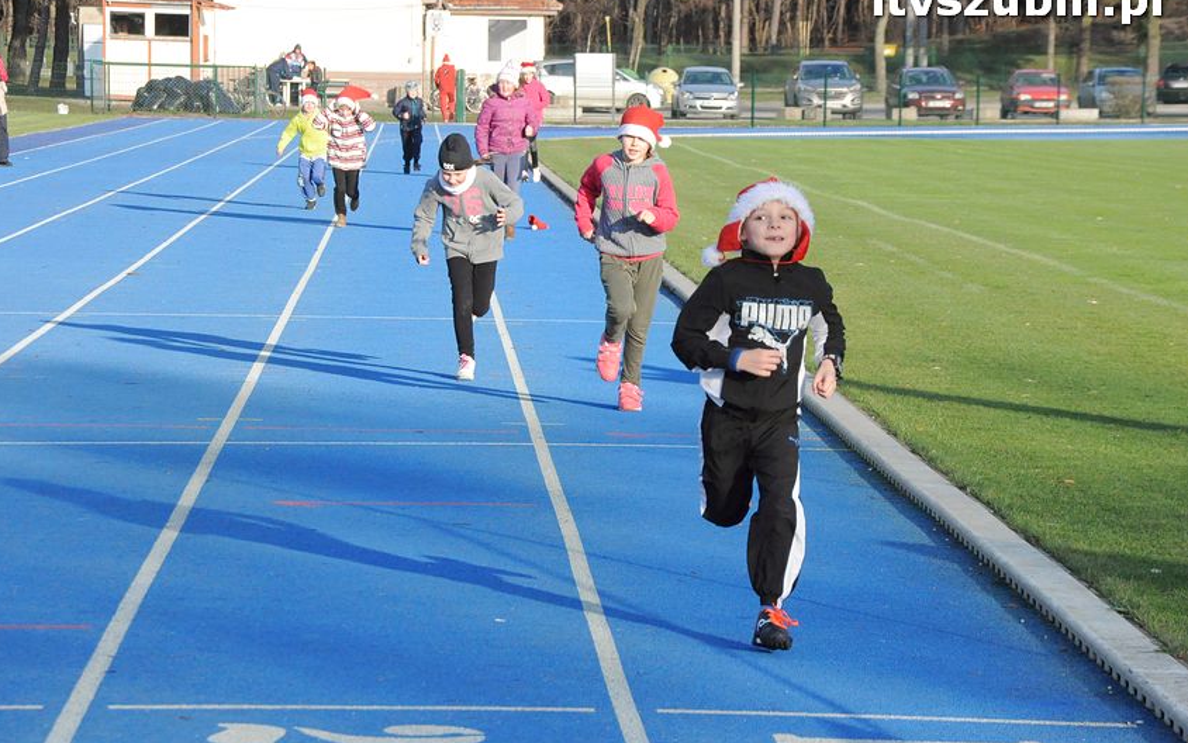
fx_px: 5231
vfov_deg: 8.1
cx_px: 591
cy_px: 354
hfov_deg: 13.0
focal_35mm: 162
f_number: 10
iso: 2000
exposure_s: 1/1600
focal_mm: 105
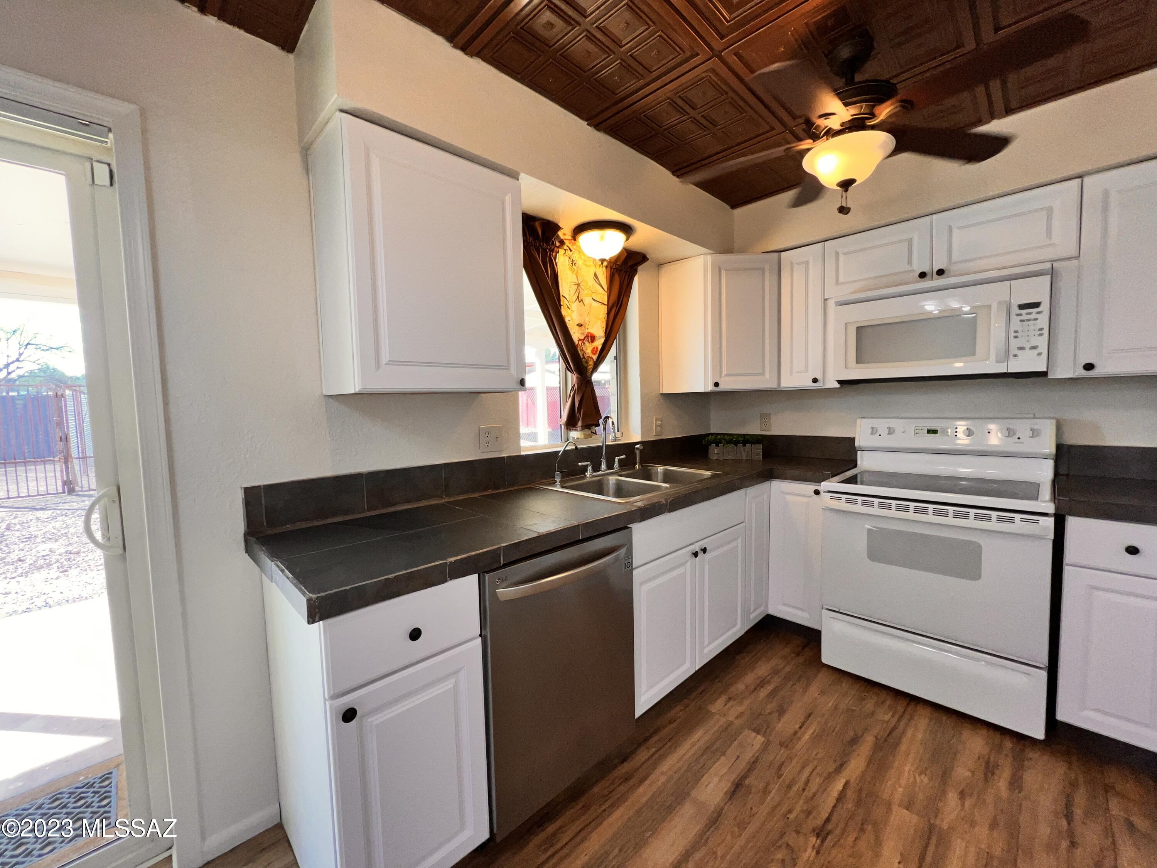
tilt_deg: -4.1
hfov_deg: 106.2
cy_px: 434
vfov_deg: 89.9
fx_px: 435
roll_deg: +2.1
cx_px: 578
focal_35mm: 13
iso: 32
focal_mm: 1.57
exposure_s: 1/122
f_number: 1.8
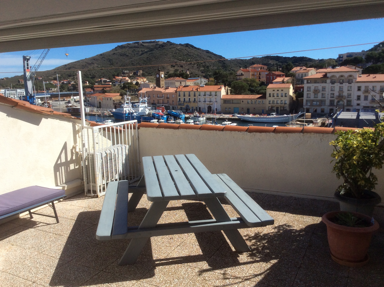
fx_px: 354
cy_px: 144
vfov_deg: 44.1
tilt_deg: -9.3
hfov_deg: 56.9
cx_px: 192
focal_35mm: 32
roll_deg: +2.4
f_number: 2.4
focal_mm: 3.3
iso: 32
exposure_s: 1/1908
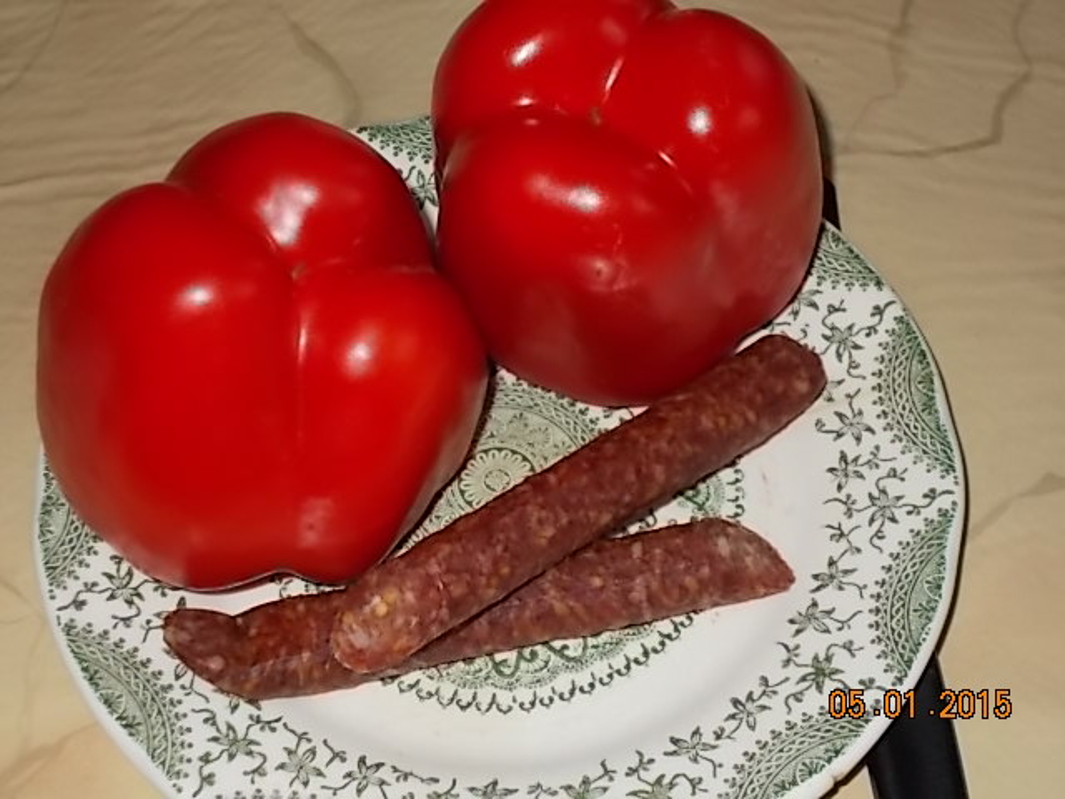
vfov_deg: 25.2
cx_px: 532
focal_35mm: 58
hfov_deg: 33.2
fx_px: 1784
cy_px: 400
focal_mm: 10.3
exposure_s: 1/30
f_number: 4.9
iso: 200
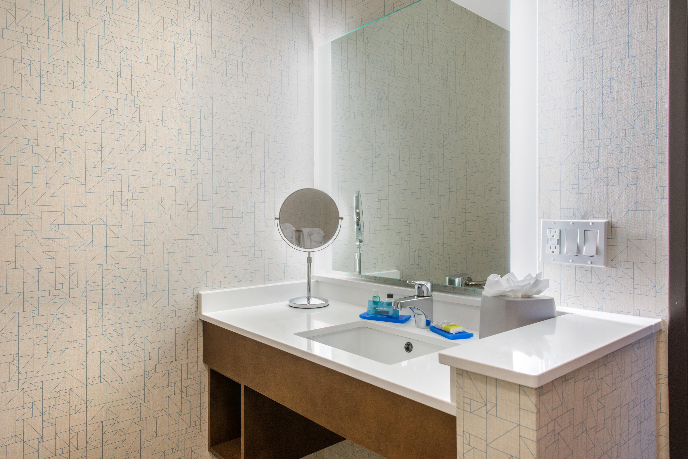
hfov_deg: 73.7
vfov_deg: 53.2
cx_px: 344
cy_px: 230
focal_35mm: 24
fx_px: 459
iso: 400
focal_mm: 24
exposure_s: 1/5
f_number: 11
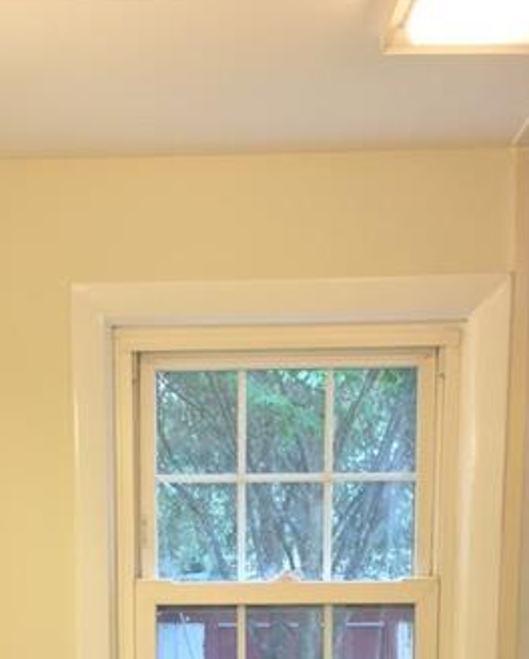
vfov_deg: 26.1
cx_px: 154
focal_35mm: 66
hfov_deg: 23.0
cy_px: 757
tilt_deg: -7.1
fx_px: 1289
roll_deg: +0.0
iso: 40
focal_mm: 4.15
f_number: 2.2
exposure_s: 1/30
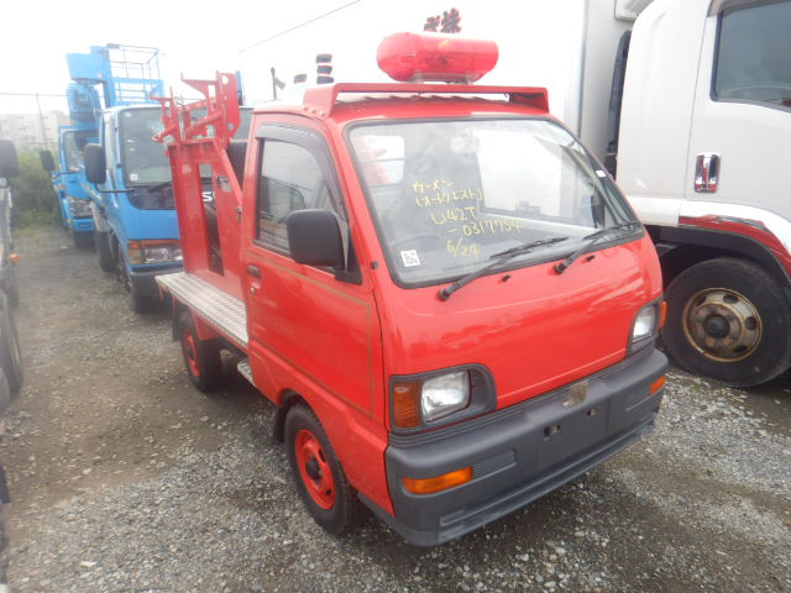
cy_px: 296
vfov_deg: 56.8
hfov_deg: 71.6
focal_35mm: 24
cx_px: 396
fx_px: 548
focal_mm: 4.3
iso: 125
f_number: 2.8
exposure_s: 1/100
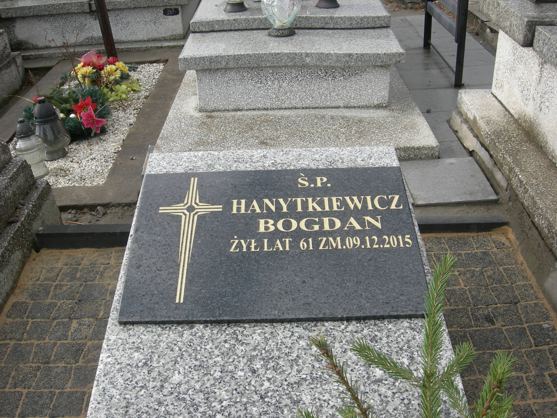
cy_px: 209
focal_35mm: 36
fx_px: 579
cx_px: 278
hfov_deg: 51.4
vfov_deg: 39.7
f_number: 4.8
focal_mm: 7.5
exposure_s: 1/158
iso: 64
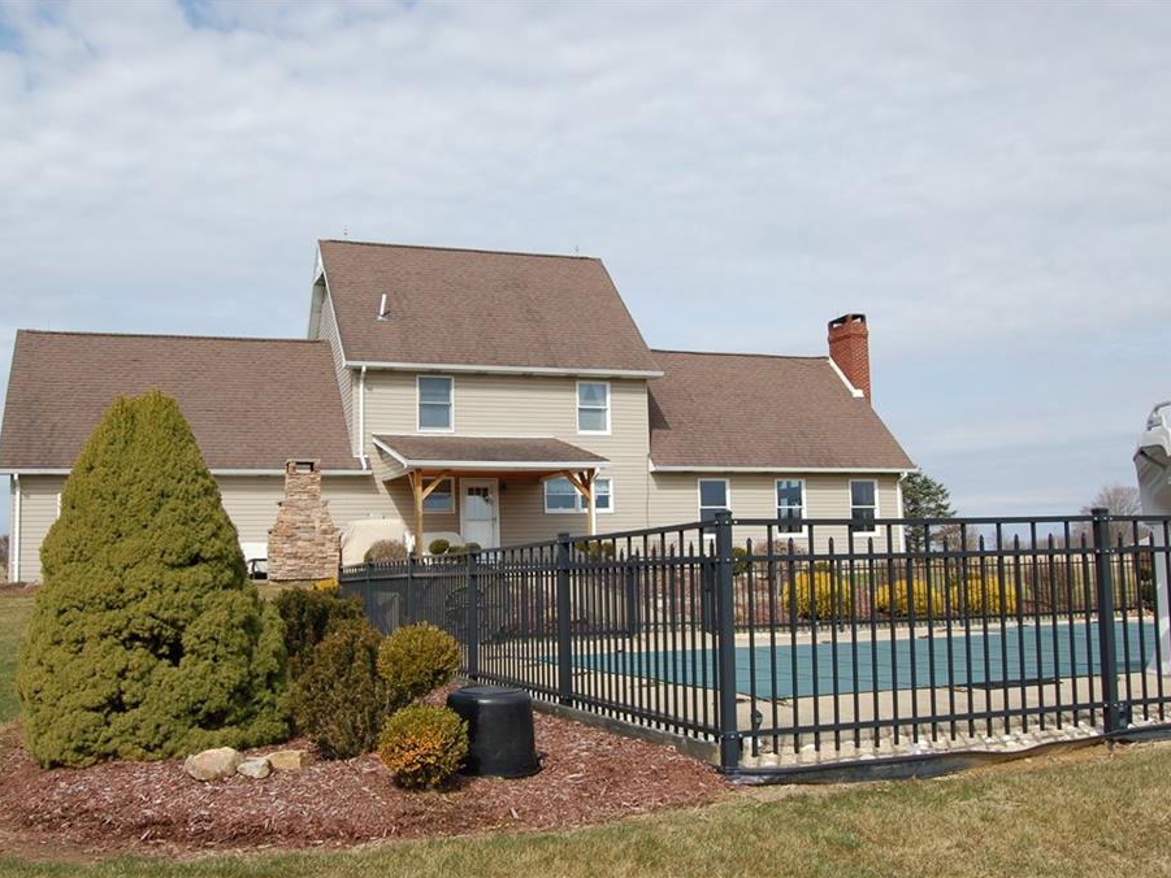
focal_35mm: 36
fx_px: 1218
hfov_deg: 51.3
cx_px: 528
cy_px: 438
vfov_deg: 39.7
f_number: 9
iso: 200
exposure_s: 1/320
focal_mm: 22
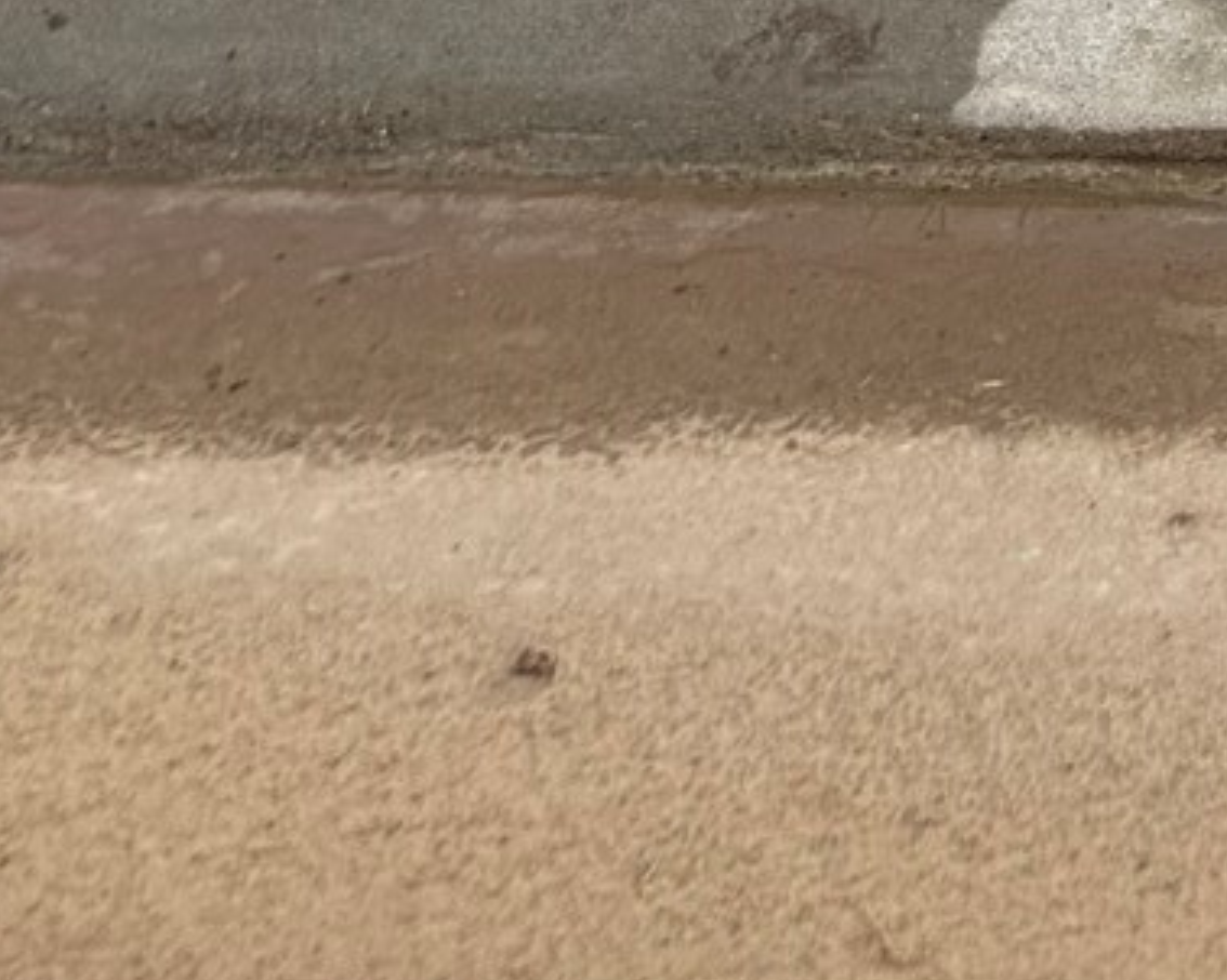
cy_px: -2242
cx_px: 2087
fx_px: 4610
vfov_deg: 9.0
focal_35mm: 127
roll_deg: -0.7
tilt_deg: -1.1
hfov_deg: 13.8
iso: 80
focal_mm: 6.76
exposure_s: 1/5319
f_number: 1.78
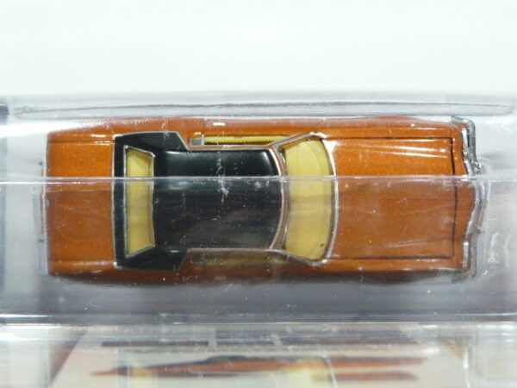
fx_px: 1643
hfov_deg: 17.9
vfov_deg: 13.5
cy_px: 194
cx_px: 258
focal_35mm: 110
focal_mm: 11.4
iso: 200
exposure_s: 1/50
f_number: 3.2
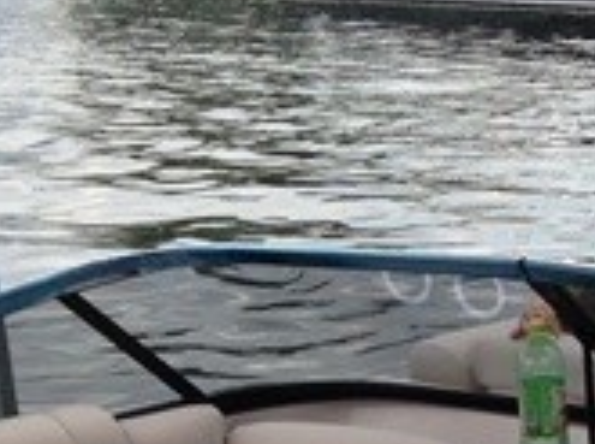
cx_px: 887
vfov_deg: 11.4
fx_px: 2195
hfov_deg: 14.4
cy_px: 495
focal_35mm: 128
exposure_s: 1/60
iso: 32
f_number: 2.4
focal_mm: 3.3
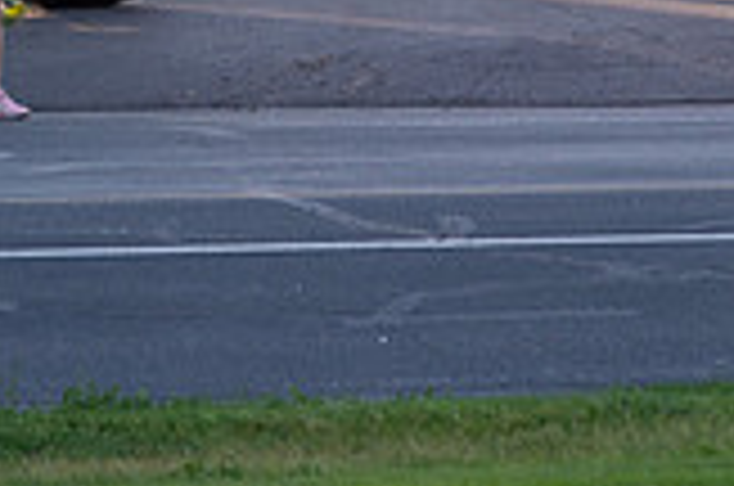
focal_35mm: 479
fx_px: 9747
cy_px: -157
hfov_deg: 4.3
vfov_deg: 2.9
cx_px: 338
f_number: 4
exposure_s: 1/640
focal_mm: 95
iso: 250
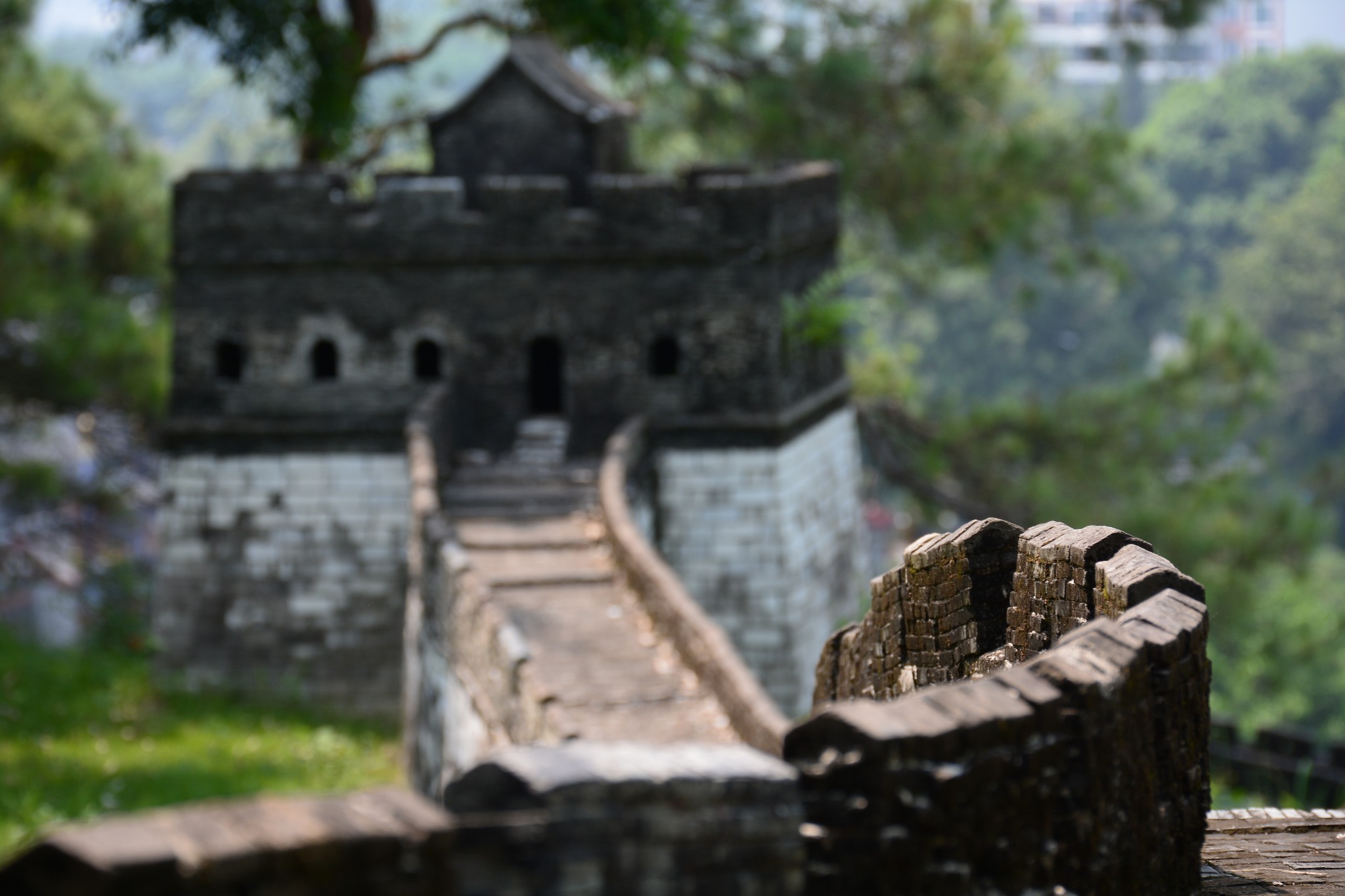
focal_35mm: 135
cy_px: 448
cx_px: 672
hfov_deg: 15.2
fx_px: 5043
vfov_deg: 10.2
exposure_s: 1/160
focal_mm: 90
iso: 160
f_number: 8
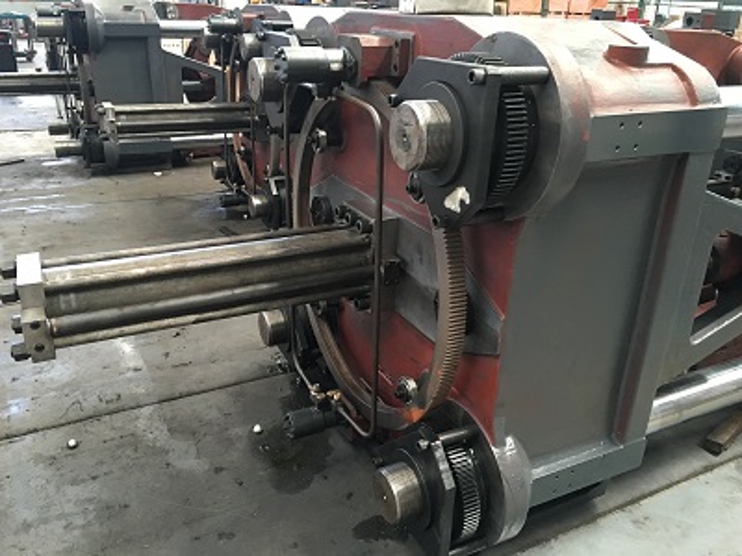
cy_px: 278
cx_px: 371
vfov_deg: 48.2
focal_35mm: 29
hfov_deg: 61.7
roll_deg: -1.7
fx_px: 622
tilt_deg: -21.9
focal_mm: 4.15
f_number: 2.2
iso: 100
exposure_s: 1/10
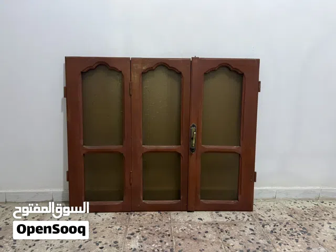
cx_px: 168
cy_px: 126
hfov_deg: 67.3
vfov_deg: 53.1
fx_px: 252
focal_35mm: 26
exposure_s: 1/33
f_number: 1.5
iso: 400
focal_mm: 5.7
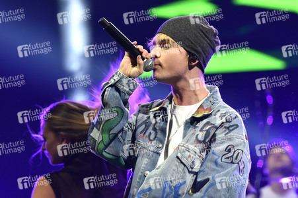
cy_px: 99
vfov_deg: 3.8
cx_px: 149
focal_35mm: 360
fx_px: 2978
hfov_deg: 5.7
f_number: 6.3
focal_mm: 360
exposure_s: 1/160
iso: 2000
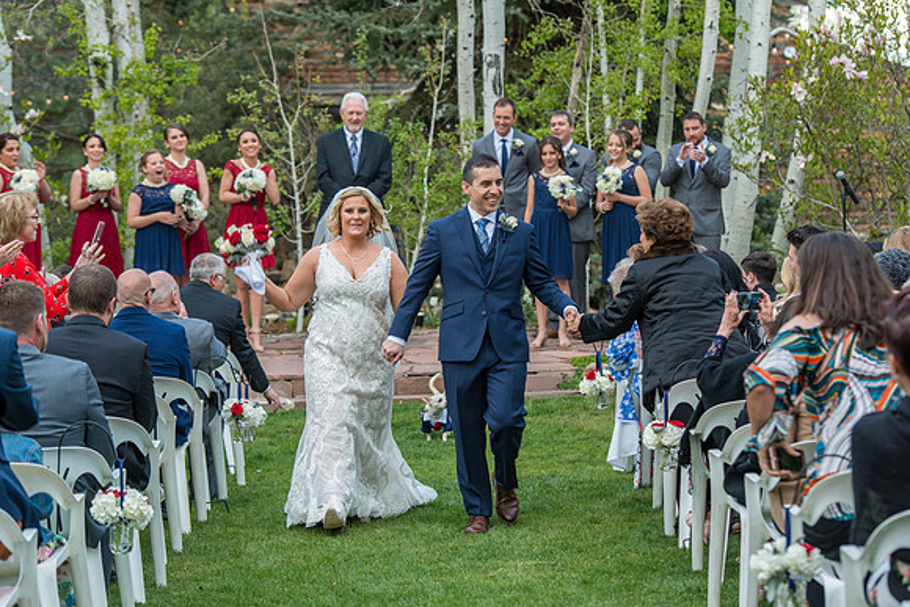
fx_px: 2832
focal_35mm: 112
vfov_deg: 12.2
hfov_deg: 18.3
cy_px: 304
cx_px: 455
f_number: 5
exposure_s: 1/200
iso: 400
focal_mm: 112
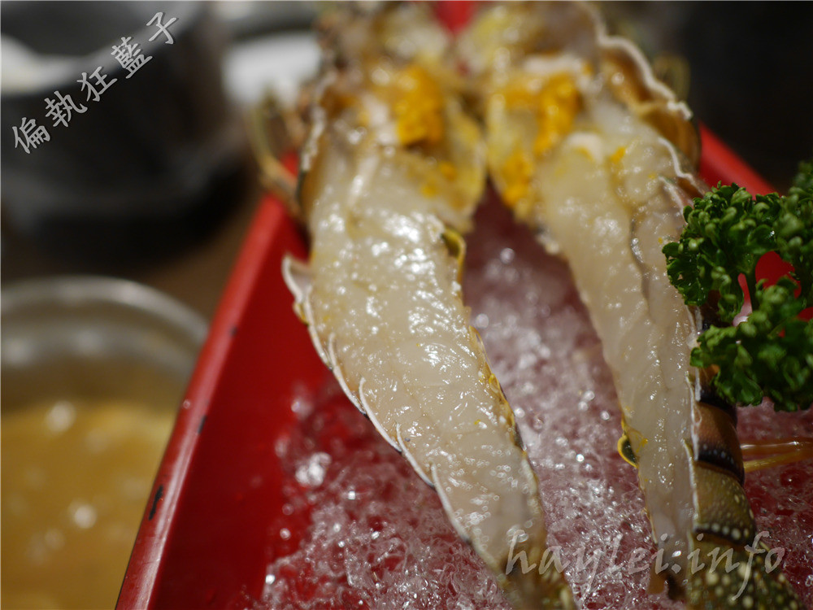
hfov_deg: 60.0
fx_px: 705
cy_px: 305
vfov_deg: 46.8
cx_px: 406
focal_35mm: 30
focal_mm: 15
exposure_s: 1/60
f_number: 1.7
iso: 400
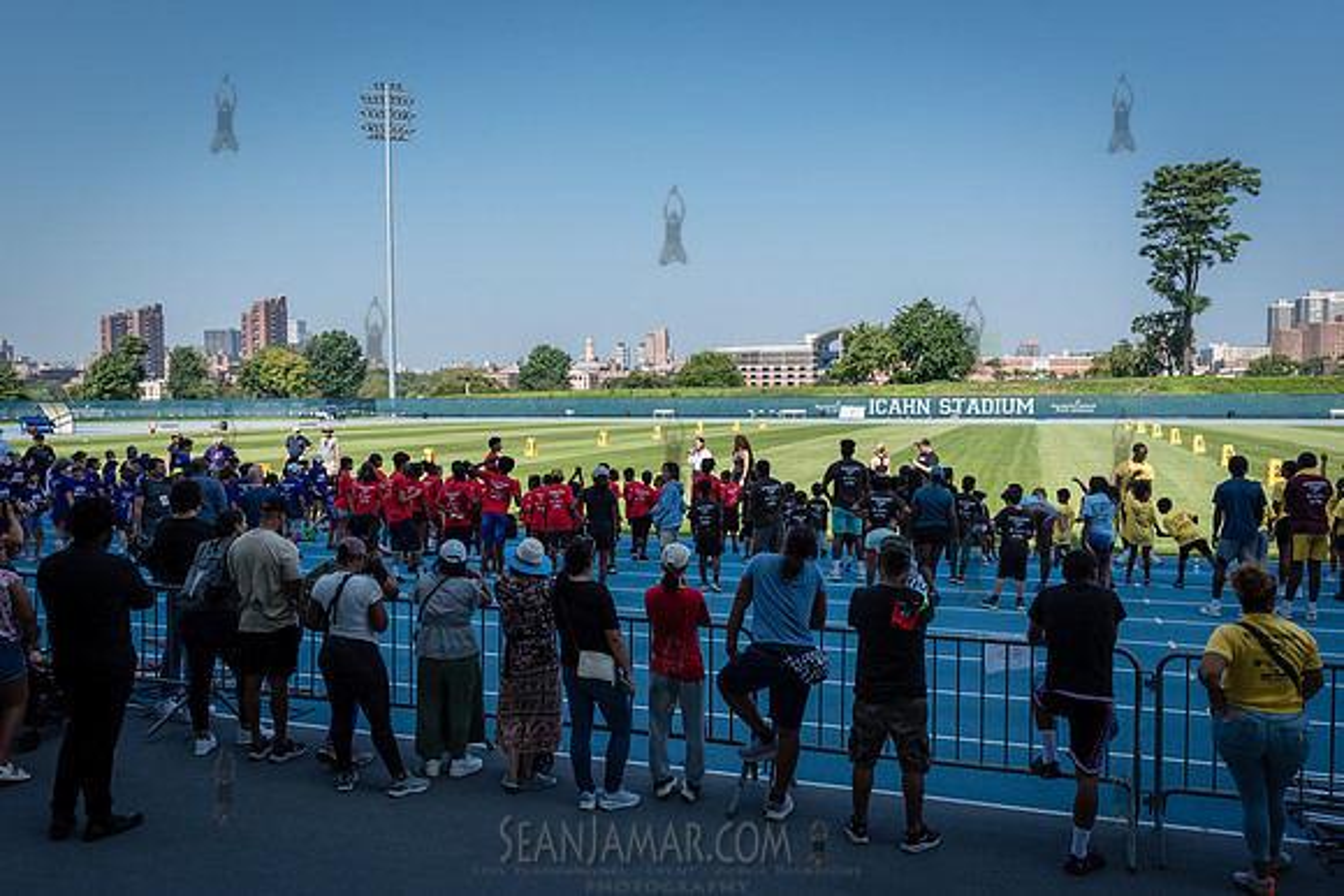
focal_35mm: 28
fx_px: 1041
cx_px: 672
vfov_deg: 46.6
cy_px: 448
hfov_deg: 65.7
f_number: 5.6
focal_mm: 27
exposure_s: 1/1600
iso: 400
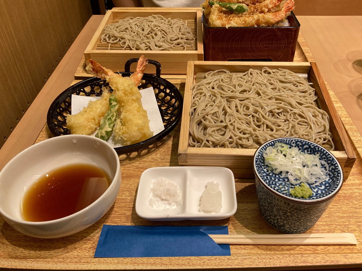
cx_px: 181
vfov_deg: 49.7
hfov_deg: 63.4
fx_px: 293
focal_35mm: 28
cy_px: 136
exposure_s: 1/50
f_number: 1.8
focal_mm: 3.99
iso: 125
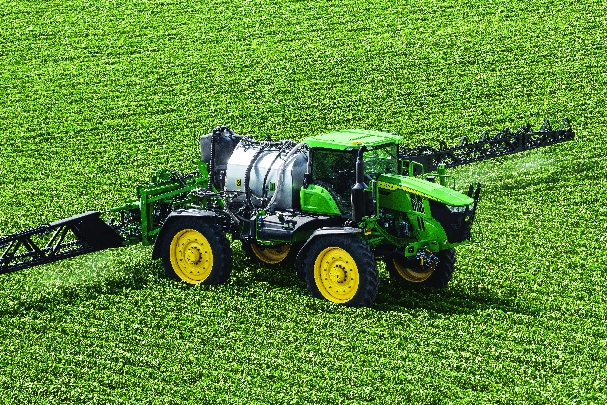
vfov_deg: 7.4
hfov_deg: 11.1
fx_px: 3119
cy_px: 202
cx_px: 304
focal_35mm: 185
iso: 200
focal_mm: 185
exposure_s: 1/400
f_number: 7.1
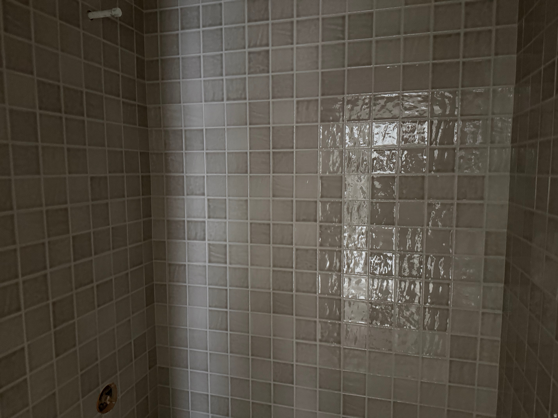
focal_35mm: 24
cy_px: 209
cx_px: 279
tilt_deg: -5.0
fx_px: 387
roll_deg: +0.5
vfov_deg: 56.8
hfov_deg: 71.6
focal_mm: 6.76
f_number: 1.78
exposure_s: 1/30
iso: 1000
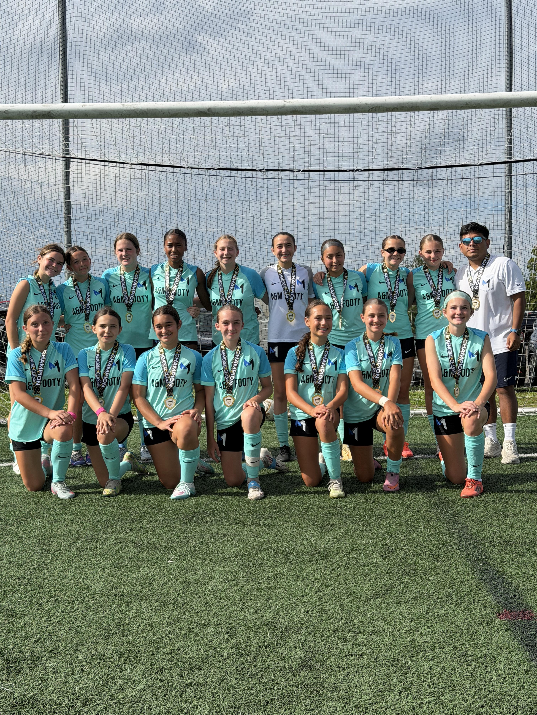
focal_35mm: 48
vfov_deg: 39.7
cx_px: 268
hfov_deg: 30.3
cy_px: 358
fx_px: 993
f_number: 1.78
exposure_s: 1/6024
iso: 64
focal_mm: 6.76
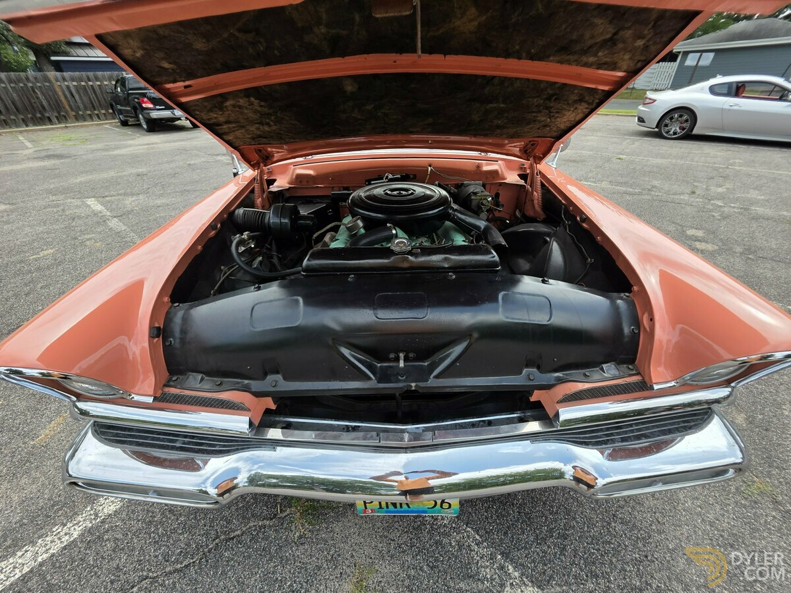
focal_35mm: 13
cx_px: 396
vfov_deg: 89.9
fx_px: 297
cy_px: 296
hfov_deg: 106.2
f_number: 1.9
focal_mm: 2.2
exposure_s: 1/890
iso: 40
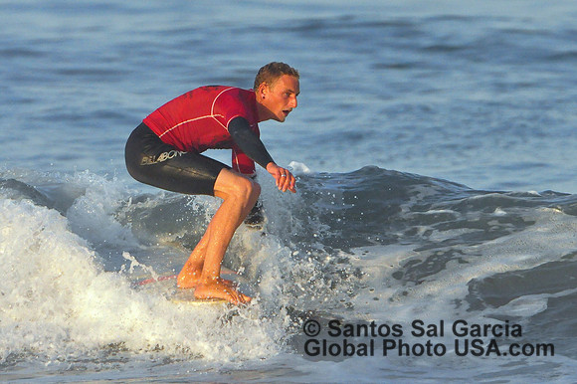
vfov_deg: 1.7
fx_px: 13215
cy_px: 192
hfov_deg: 2.5
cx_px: 288
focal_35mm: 825
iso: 1250
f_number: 8
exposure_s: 1/1250
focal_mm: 550
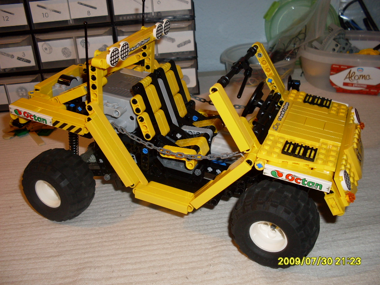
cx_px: 193
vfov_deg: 36.8
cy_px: 143
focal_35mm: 39
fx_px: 428
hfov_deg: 47.9
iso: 100
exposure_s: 1/45
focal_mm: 6.3
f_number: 2.8
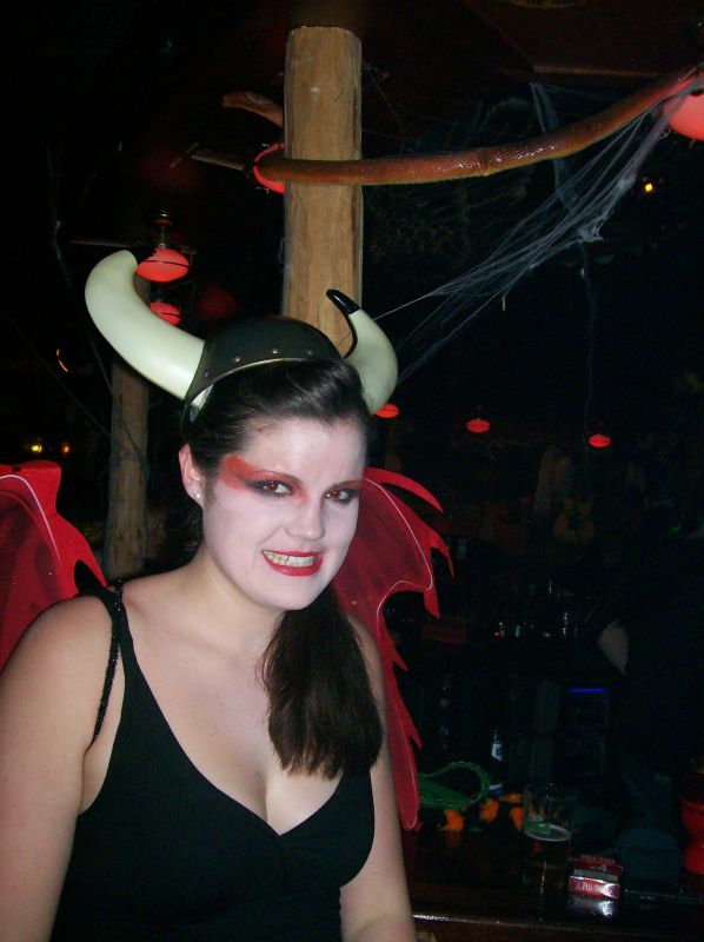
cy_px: 471
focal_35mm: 36
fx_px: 978
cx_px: 352
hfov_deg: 39.6
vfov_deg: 51.4
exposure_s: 1/45.3
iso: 140
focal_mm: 6
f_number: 2.7
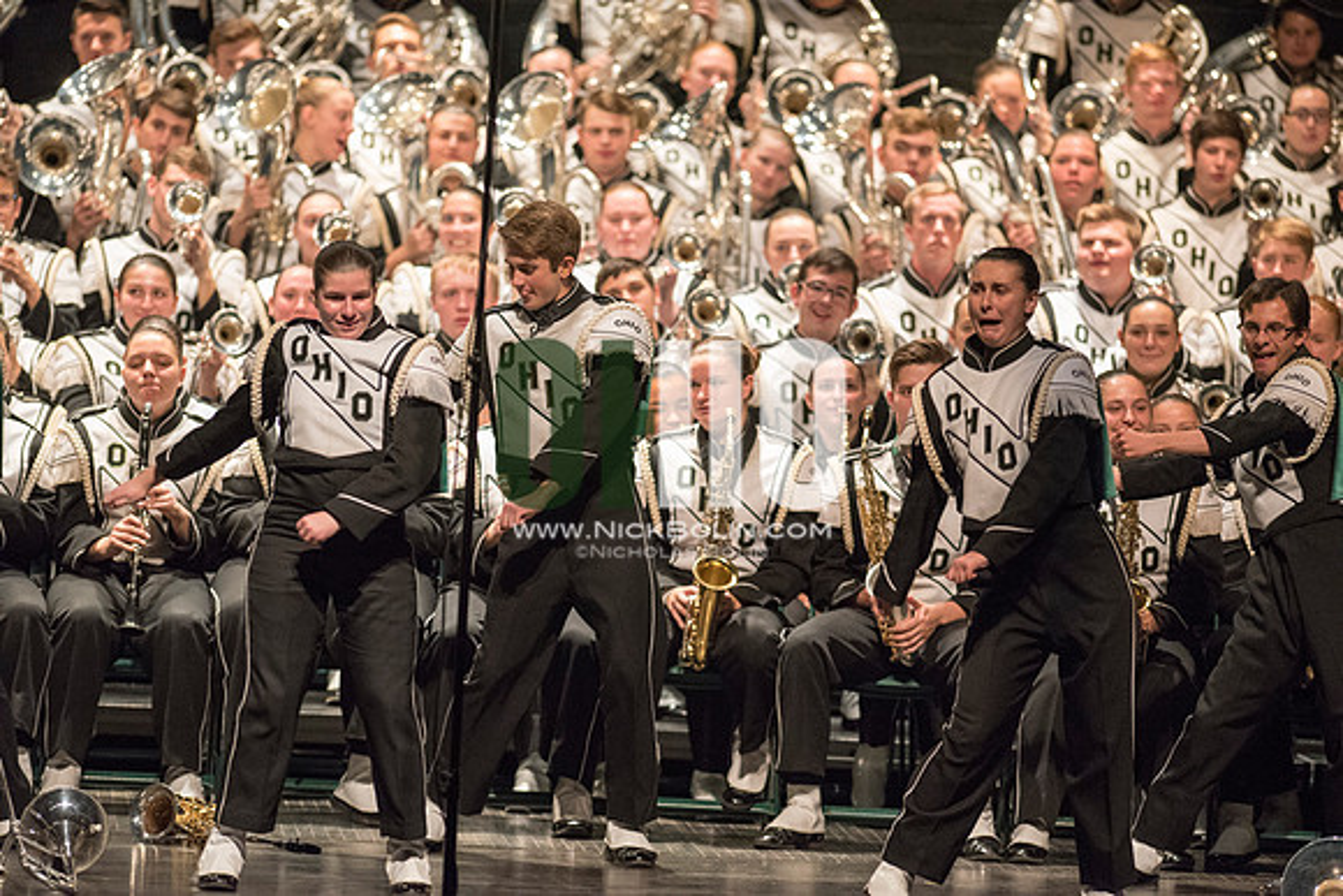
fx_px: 11194
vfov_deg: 4.6
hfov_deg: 6.9
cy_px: 448
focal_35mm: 300
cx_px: 672
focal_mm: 300
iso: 4000
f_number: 2.8
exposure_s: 1/500
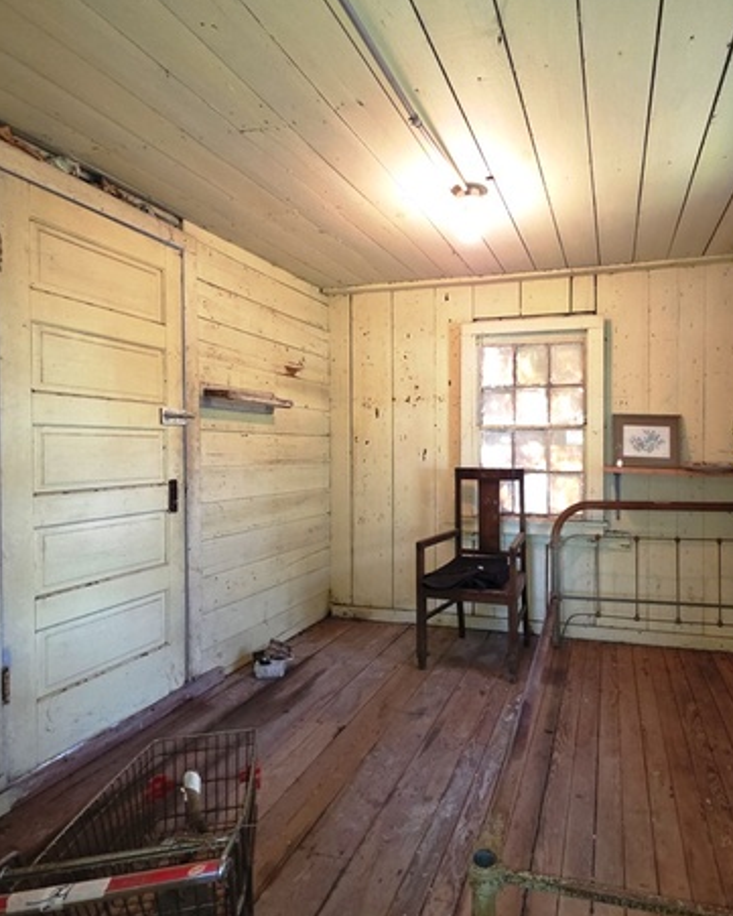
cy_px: 445
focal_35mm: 18
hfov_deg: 72.3
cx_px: 467
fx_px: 488
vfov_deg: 86.3
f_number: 1.9
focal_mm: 2.2
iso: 500
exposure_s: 1/30
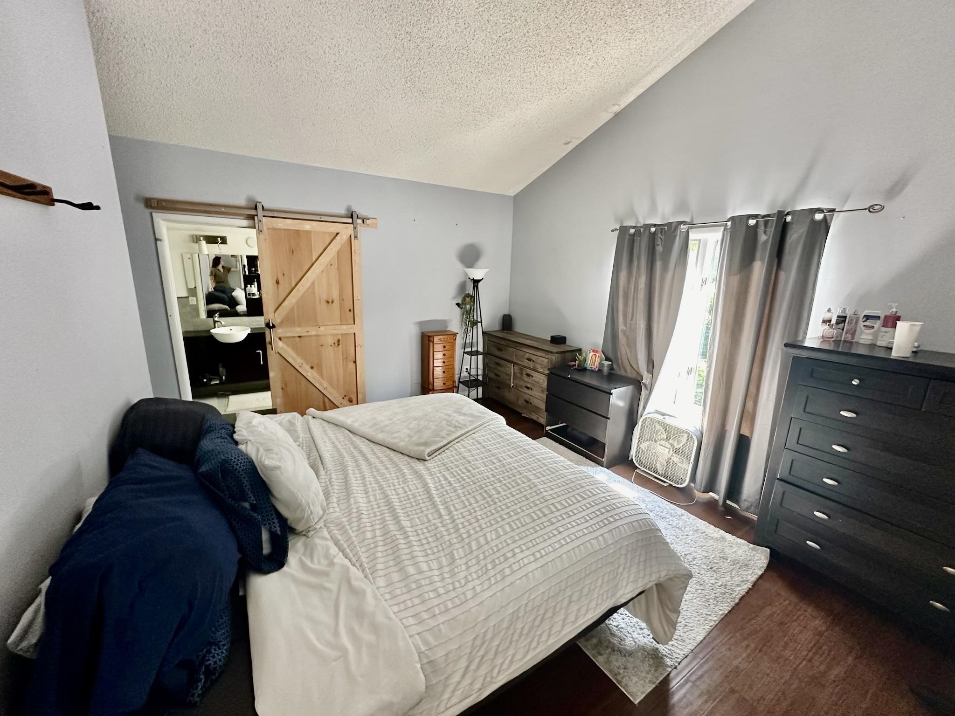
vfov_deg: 85.7
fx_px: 386
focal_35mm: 14
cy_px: 358
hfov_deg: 102.1
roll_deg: -2.7
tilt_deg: -13.9
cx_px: 478
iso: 320
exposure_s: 1/77
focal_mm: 2.22
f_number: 2.2
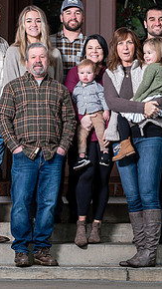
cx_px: 110
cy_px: 97
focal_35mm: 214
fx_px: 1635
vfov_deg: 10.1
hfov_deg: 5.7
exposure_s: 1/125
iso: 200
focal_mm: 102
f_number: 4
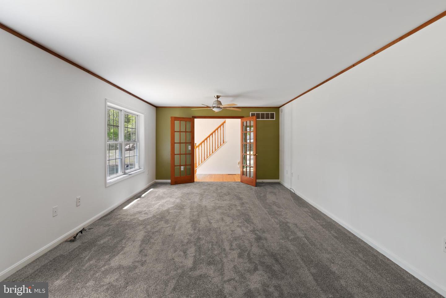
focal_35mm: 16
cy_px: 149
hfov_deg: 96.7
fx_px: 198
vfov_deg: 73.8
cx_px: 223
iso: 400
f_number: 6.7
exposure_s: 1/10
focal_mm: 16
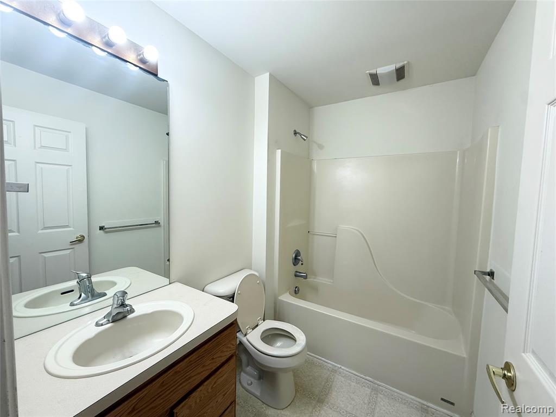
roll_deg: -1.5
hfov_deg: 102.1
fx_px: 225
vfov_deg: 85.7
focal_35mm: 14
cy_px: 208
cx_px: 278
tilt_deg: -4.0
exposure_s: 1/120
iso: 125
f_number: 2.2
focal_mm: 2.22
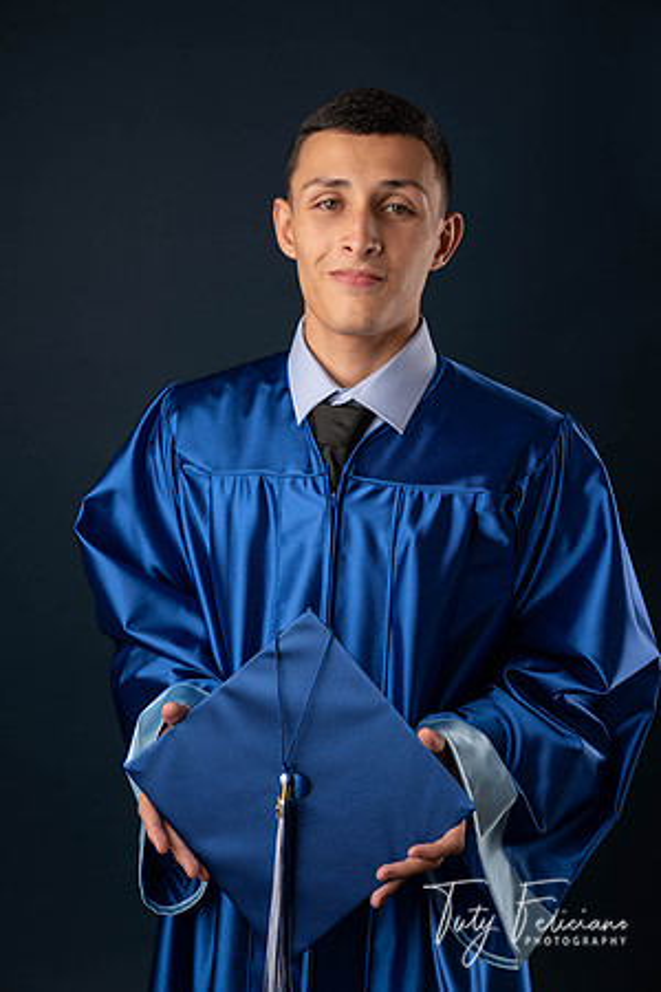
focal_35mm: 61
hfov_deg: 22.3
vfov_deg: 32.9
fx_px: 1680
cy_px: 496
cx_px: 330
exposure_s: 1/100
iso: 200
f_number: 5.6
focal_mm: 61
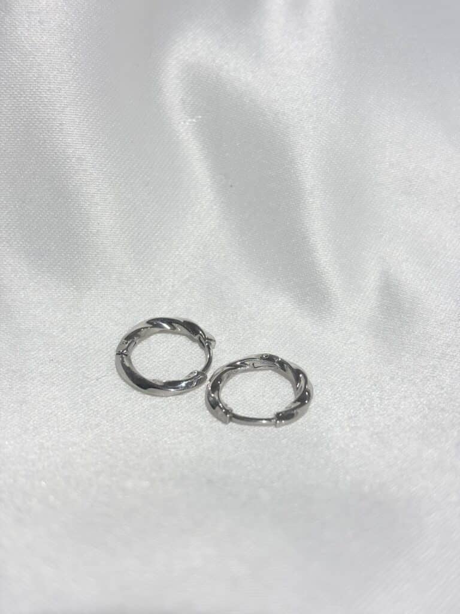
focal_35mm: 52
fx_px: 921
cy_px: 307
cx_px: 230
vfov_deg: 36.8
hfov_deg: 28.0
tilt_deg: -21.6
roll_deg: -0.3
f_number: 1.6
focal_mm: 5.96
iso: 32
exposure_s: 1/406
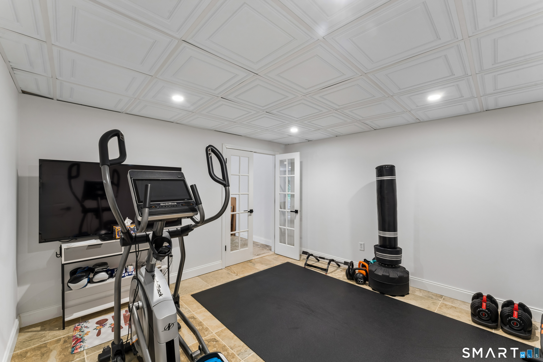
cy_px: 181
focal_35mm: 15
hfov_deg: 101.9
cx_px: 272
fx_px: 220
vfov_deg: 78.8
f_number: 13
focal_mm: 14.6
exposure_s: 1/2
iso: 400
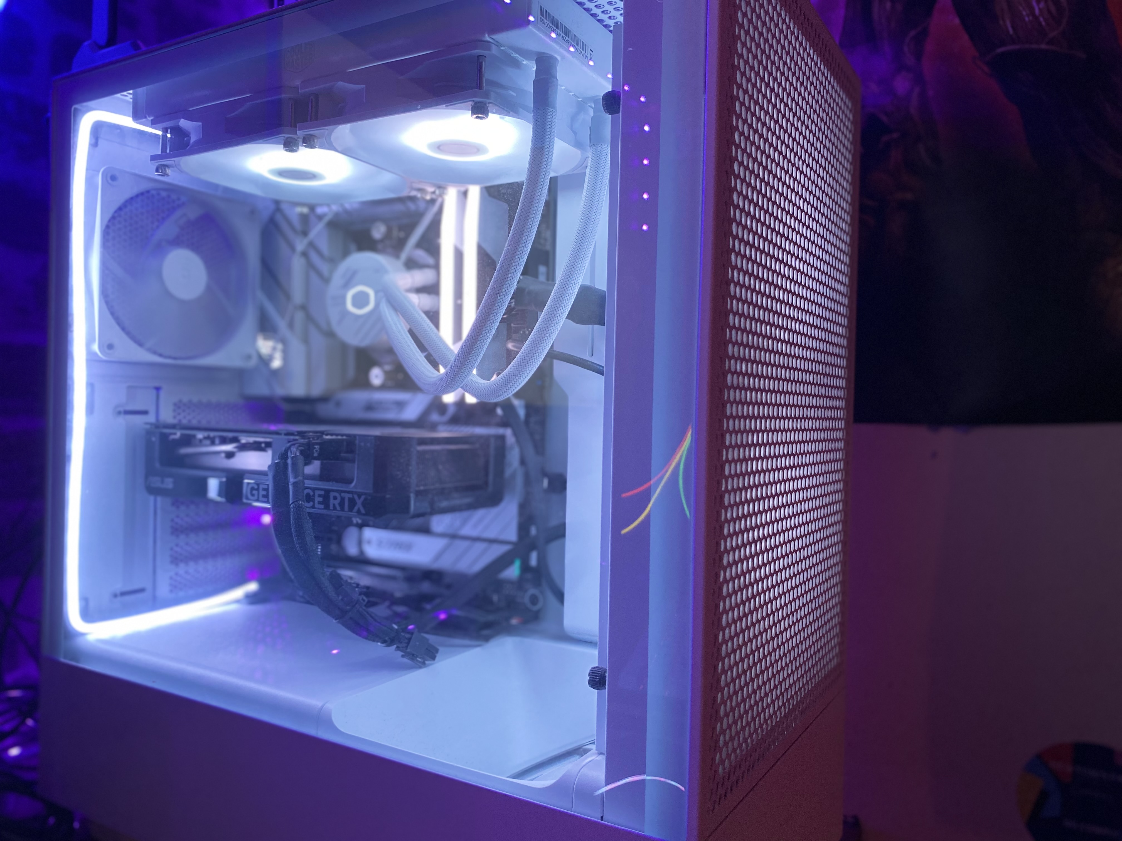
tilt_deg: -0.8
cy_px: 420
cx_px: 561
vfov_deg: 53.1
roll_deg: -0.4
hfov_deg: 67.3
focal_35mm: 26
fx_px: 843
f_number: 1.8
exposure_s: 1/51
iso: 200
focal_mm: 4.25
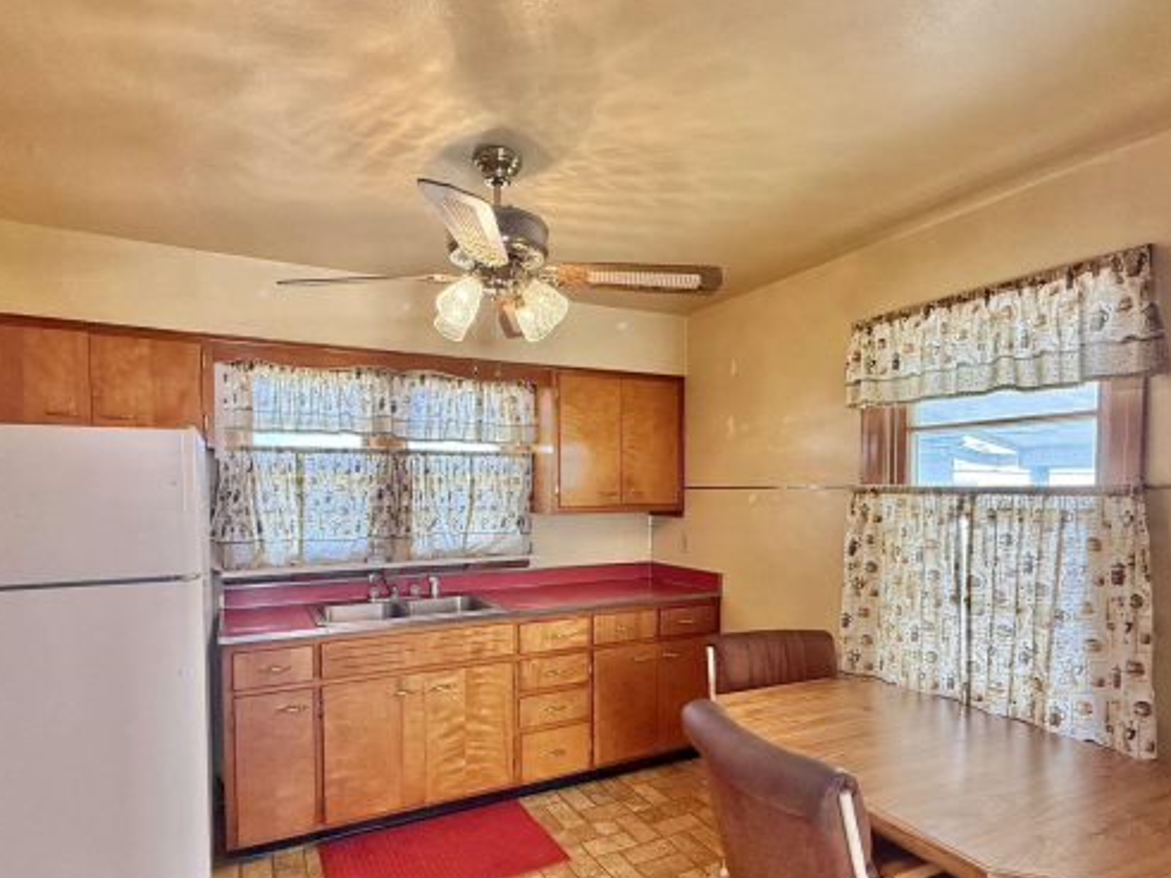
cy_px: 515
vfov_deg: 68.1
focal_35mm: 19
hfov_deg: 84.6
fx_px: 643
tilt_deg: -2.2
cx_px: 552
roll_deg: +0.0
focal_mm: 2.22
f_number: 2.2
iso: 250
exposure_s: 1/120
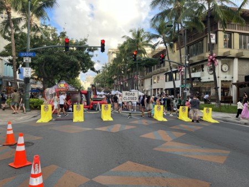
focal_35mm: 26
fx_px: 187
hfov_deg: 67.3
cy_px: 94
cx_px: 124
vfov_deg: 53.1
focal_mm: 5.1
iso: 50
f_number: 1.6
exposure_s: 1/227
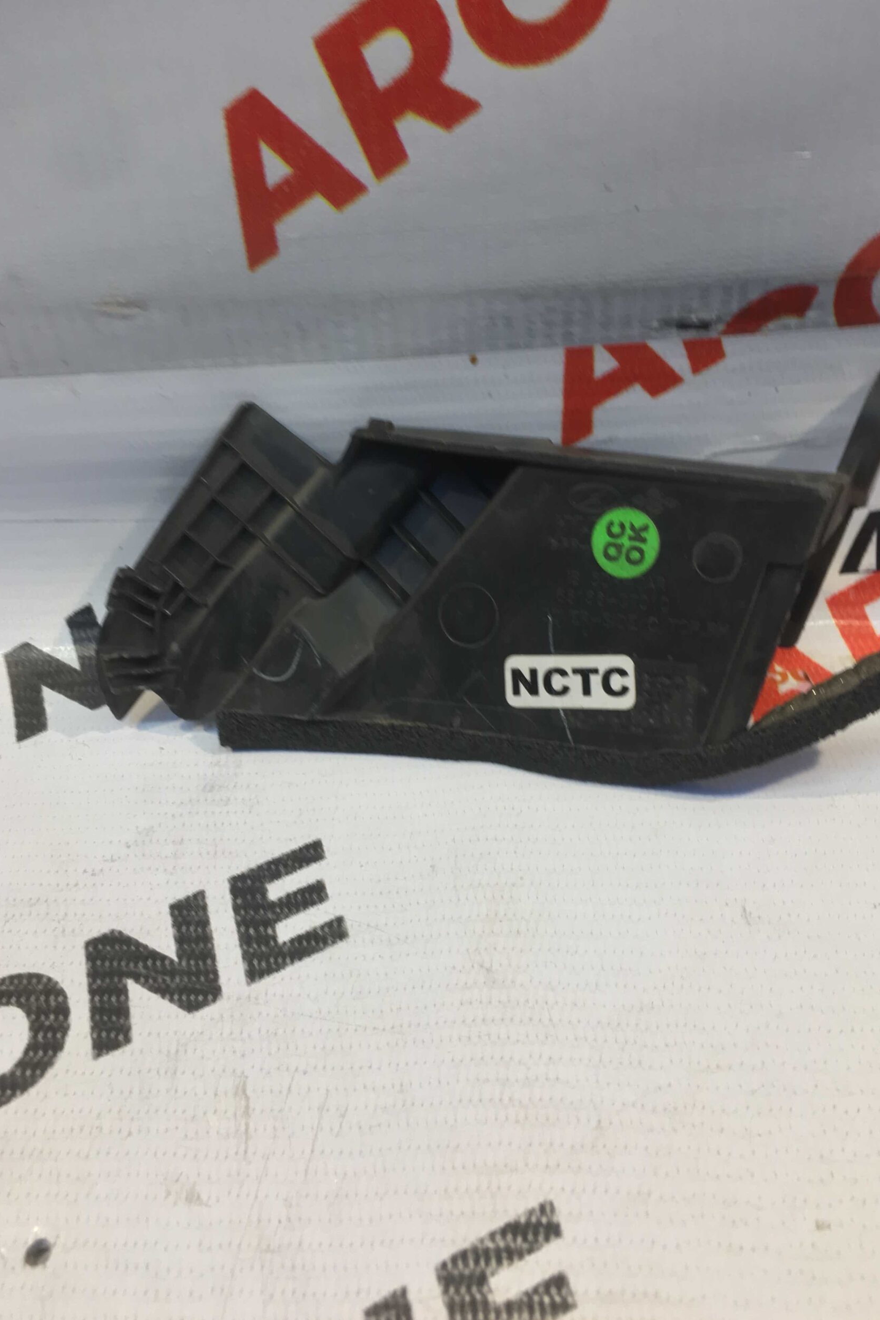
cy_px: 670
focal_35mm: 31
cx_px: 448
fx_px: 1136
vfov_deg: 60.3
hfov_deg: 42.3
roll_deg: +5.0
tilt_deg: -41.0
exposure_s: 1/33
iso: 50
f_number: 2.2
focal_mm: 4.15
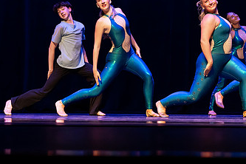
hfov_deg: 10.7
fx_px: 1312
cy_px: 68
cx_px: 116
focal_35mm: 192
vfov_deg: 7.2
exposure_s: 1/640
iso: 3200
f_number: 2.8
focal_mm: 77
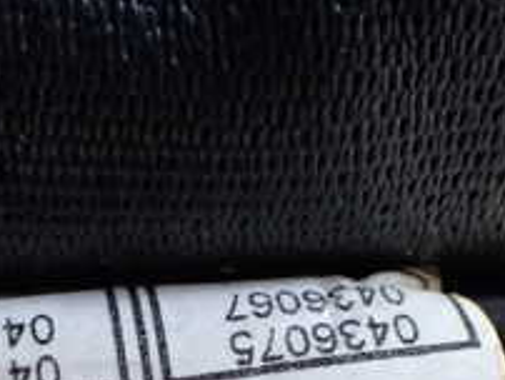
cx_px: 150
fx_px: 1300
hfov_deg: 21.9
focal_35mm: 89
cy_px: 418
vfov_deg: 16.2
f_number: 2.3
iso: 200
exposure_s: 1/125
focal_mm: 5.4
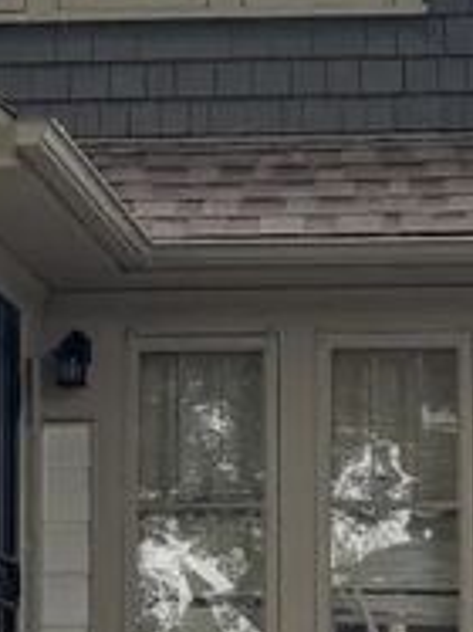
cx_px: 98
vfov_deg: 11.3
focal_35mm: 175
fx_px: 3192
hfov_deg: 8.5
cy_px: 313
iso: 64
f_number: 1.78
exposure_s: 1/121
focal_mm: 6.76
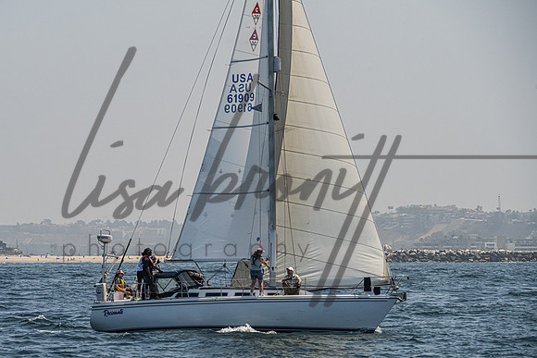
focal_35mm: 223
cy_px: 195
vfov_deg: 6.2
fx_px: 3325
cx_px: 225
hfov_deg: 9.2
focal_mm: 190
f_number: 10
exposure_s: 1/4000
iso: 1250
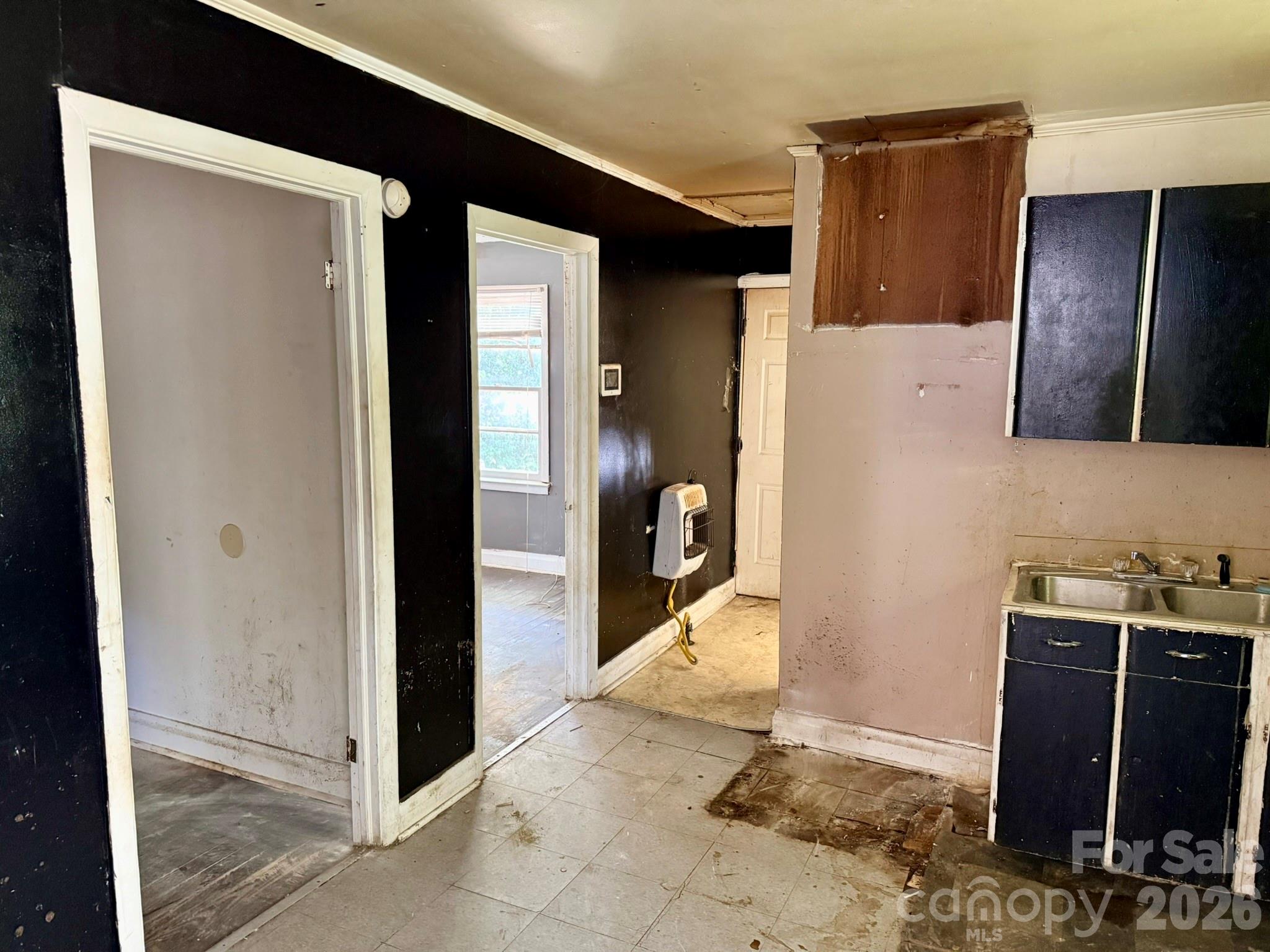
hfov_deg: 71.6
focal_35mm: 24
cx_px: 635
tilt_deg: -6.6
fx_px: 881
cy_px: 476
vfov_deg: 56.8
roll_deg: -1.4
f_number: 1.78
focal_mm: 6.76
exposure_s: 1/43
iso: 800
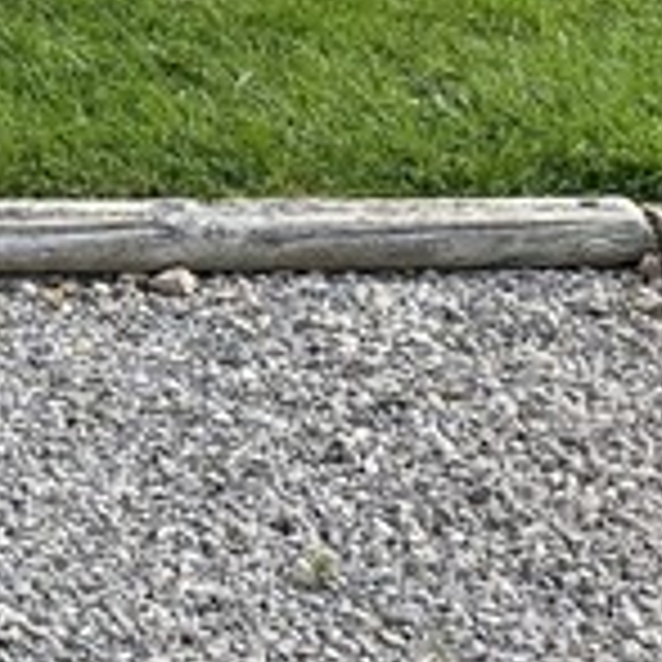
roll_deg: +0.0
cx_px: -594
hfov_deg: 10.9
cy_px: -869
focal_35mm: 148
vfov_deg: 10.4
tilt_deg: +0.3
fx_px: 3202
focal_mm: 6.76
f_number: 1.78
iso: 100
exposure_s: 1/1812
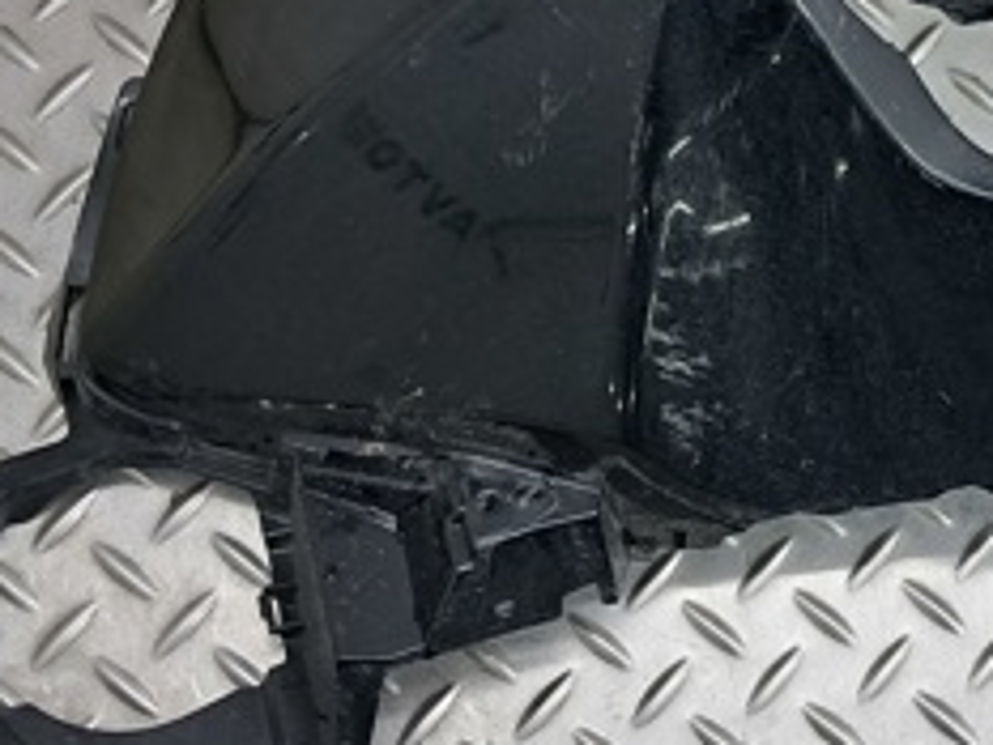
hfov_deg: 25.5
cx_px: 899
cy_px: 211
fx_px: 2124
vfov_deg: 19.8
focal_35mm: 74
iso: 100
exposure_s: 1/60
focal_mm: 4
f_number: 1.8
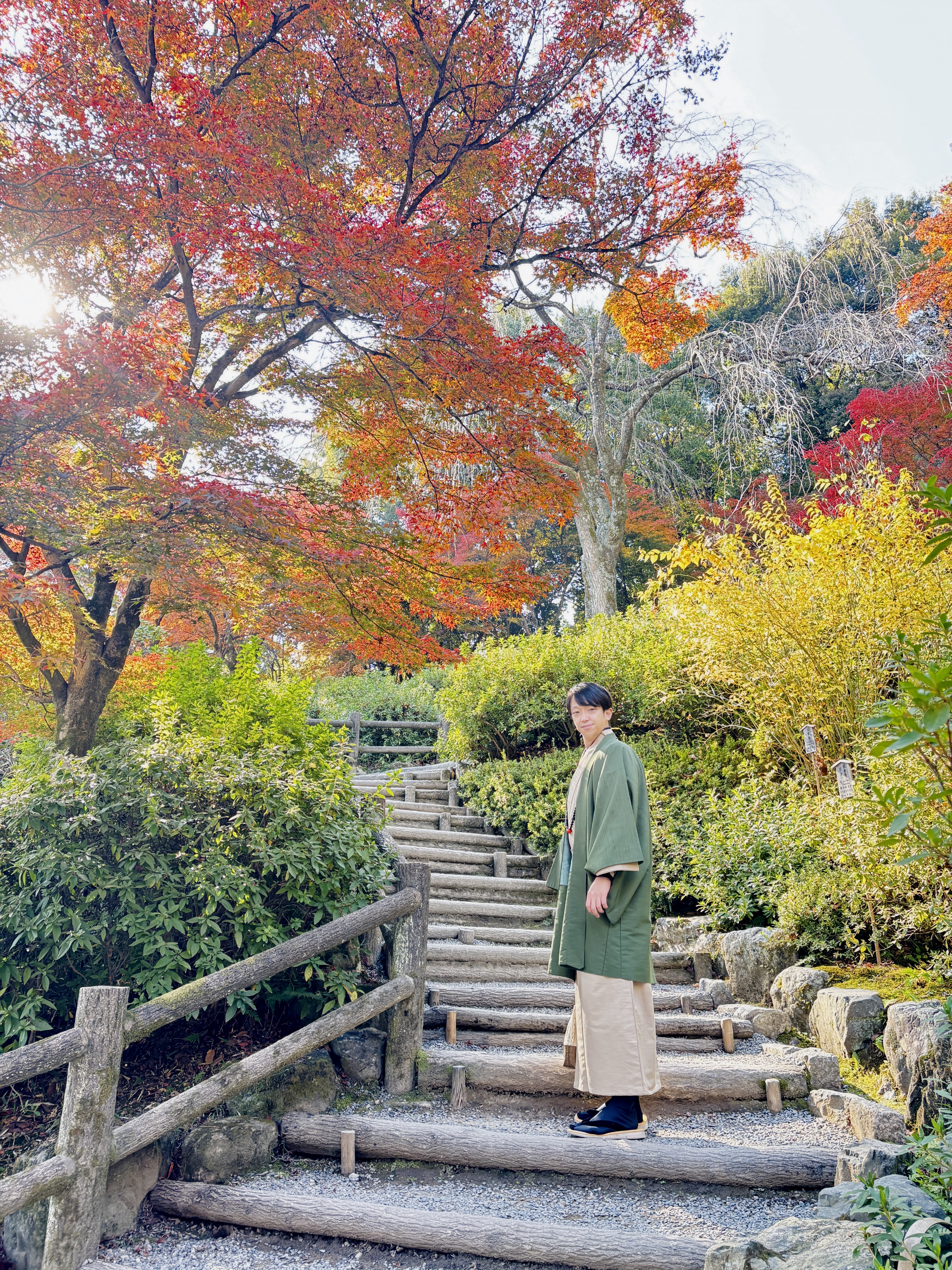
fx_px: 953
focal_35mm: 26
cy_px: 635
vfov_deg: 67.3
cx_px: 476
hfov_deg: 53.1
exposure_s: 1/121
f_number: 1.6
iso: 100
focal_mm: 5.96
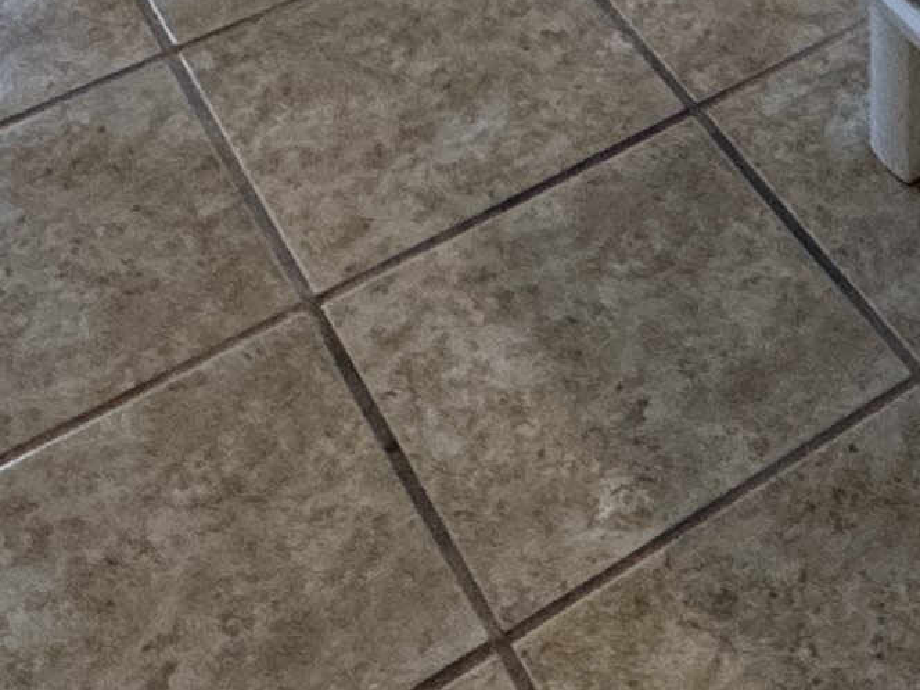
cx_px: 1042
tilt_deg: -7.7
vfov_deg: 11.4
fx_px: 2259
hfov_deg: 21.7
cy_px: -1304
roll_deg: -1.4
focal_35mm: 85
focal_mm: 2.22
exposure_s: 1/120
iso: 160
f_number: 2.2
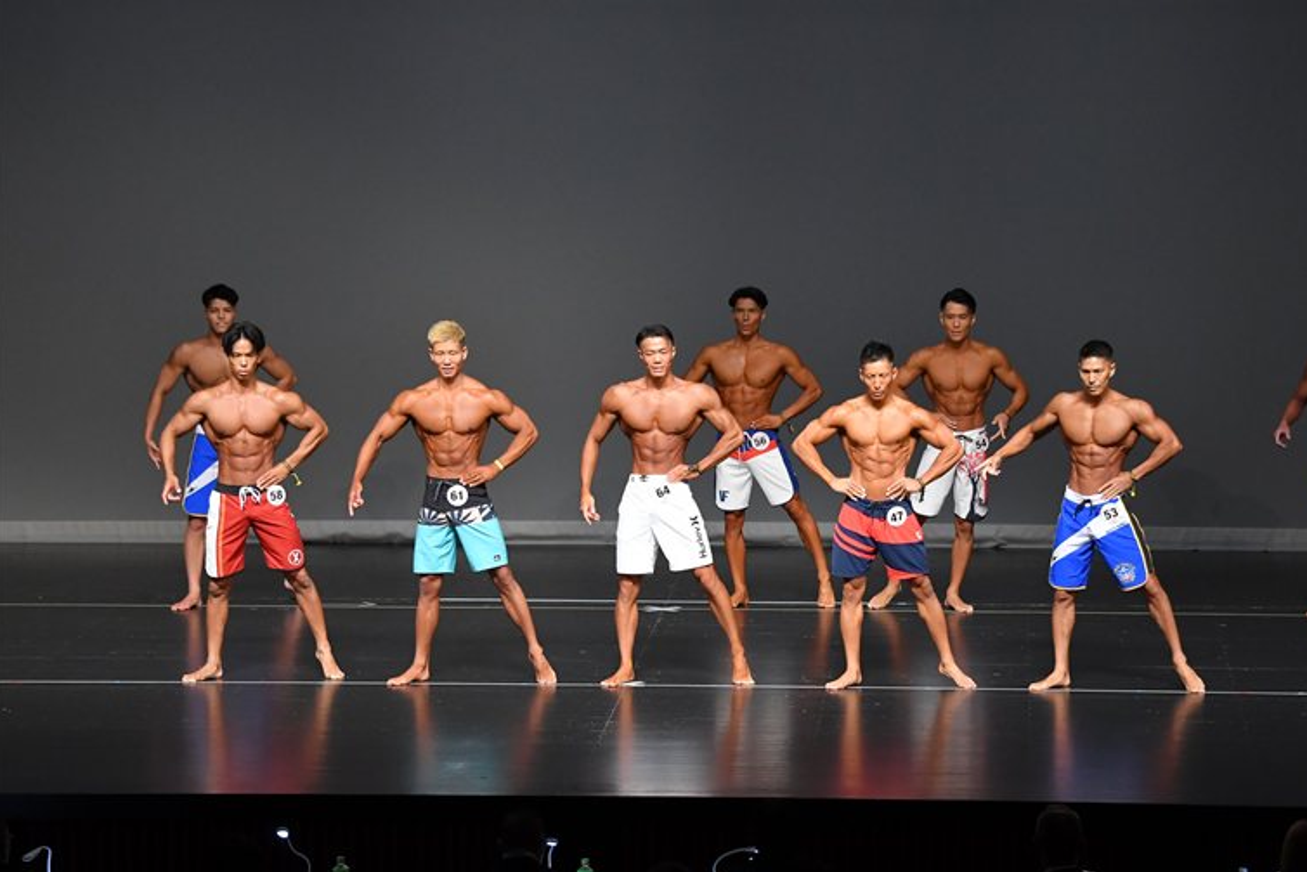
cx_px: 667
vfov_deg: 9.1
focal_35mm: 151
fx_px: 5483
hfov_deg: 13.6
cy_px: 433
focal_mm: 98
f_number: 5.6
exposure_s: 1/400
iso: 2800
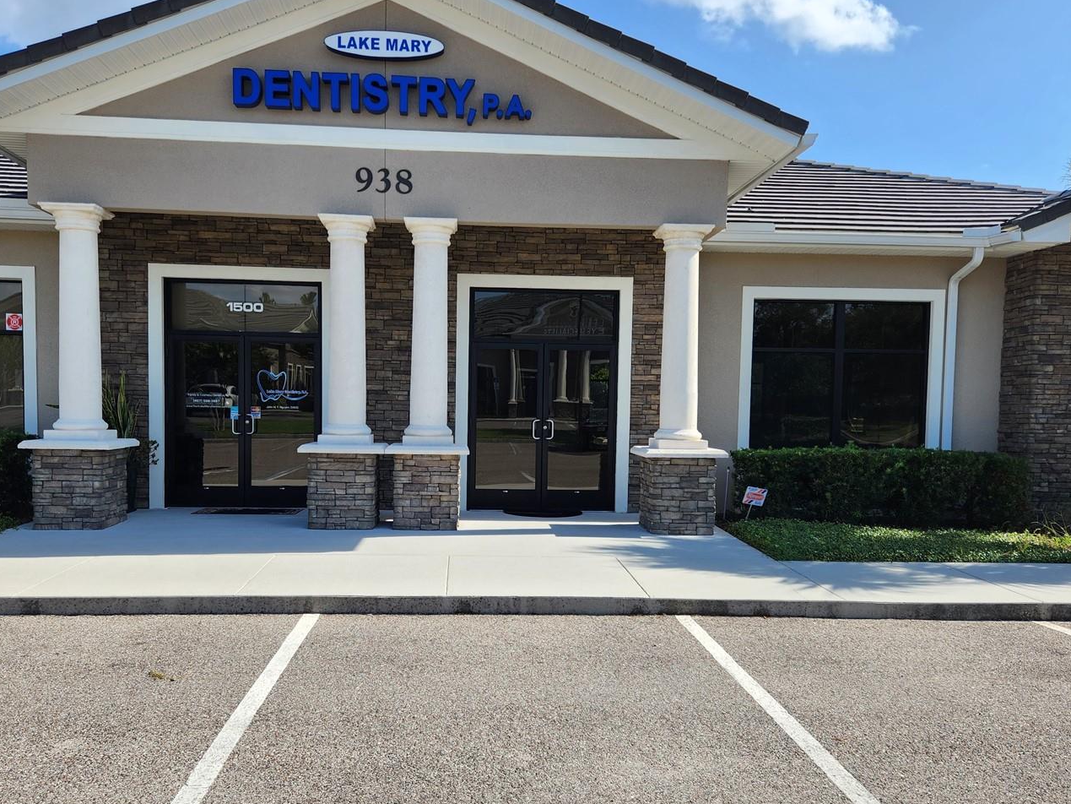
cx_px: 508
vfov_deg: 48.1
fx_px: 897
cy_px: 450
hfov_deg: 61.6
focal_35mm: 29
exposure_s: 1/1117
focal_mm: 5.4
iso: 20
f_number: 1.8
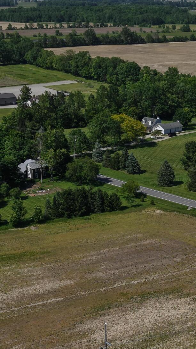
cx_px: 127
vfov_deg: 28.1
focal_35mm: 72
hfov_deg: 16.7
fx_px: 665
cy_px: 322
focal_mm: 8.67
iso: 110
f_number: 1.8
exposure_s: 1/6000
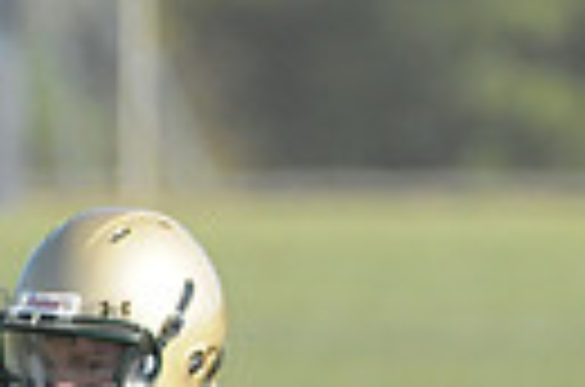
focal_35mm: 1610
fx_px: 26099
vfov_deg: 0.8
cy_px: 718
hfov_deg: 1.3
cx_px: 734
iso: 1600
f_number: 4
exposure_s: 1/6400
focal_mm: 240
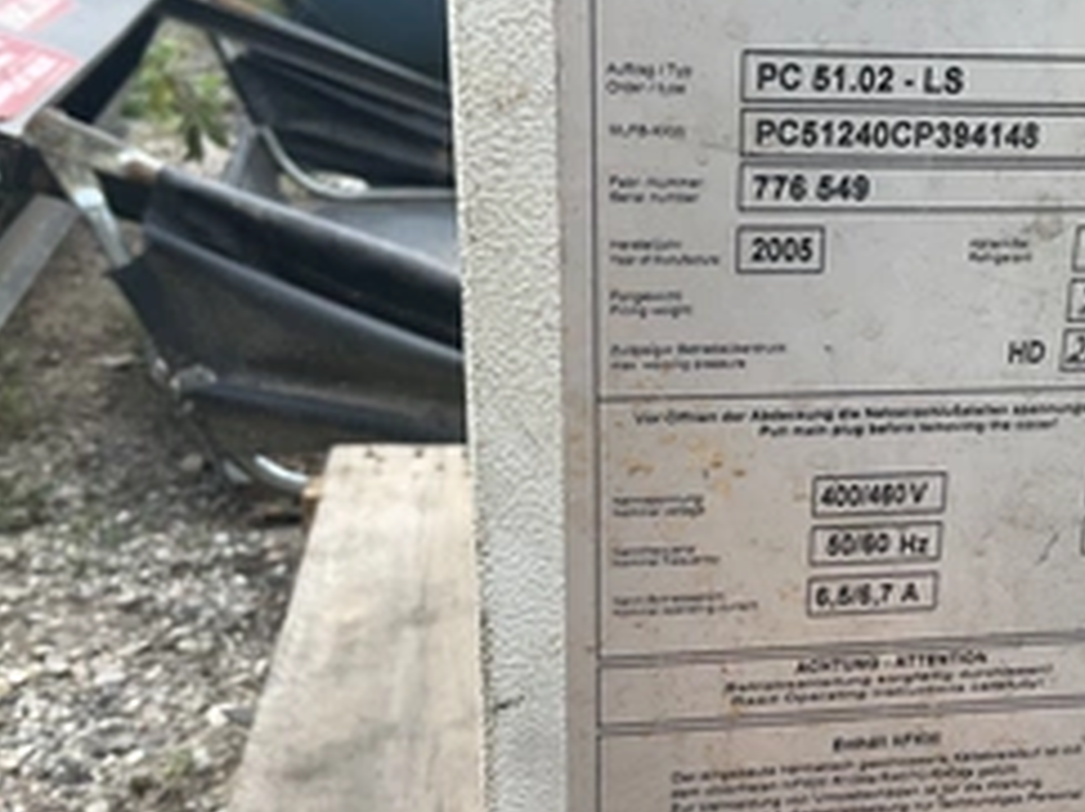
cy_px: 462
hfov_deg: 38.6
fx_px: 1503
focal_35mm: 48
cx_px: 820
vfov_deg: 30.2
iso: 20
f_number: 1.8
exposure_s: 1/170
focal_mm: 3
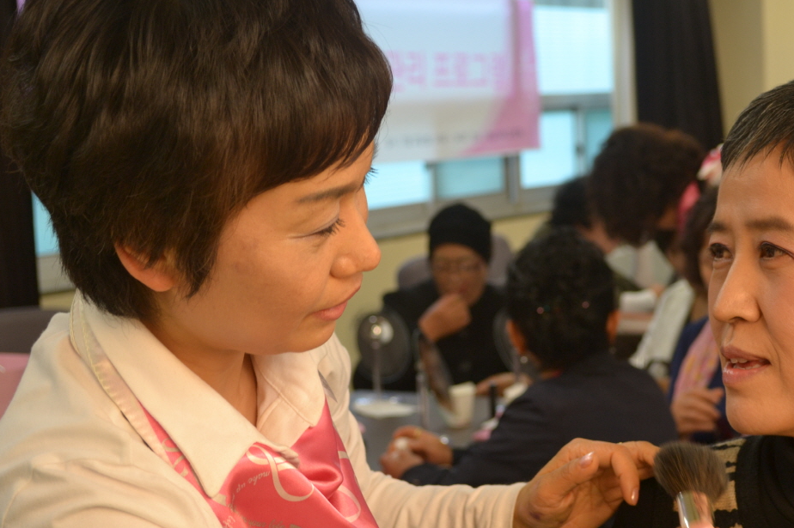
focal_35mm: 79
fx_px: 1741
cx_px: 508
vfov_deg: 17.3
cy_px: 293
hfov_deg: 25.6
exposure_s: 1/30
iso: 320
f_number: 5
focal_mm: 38
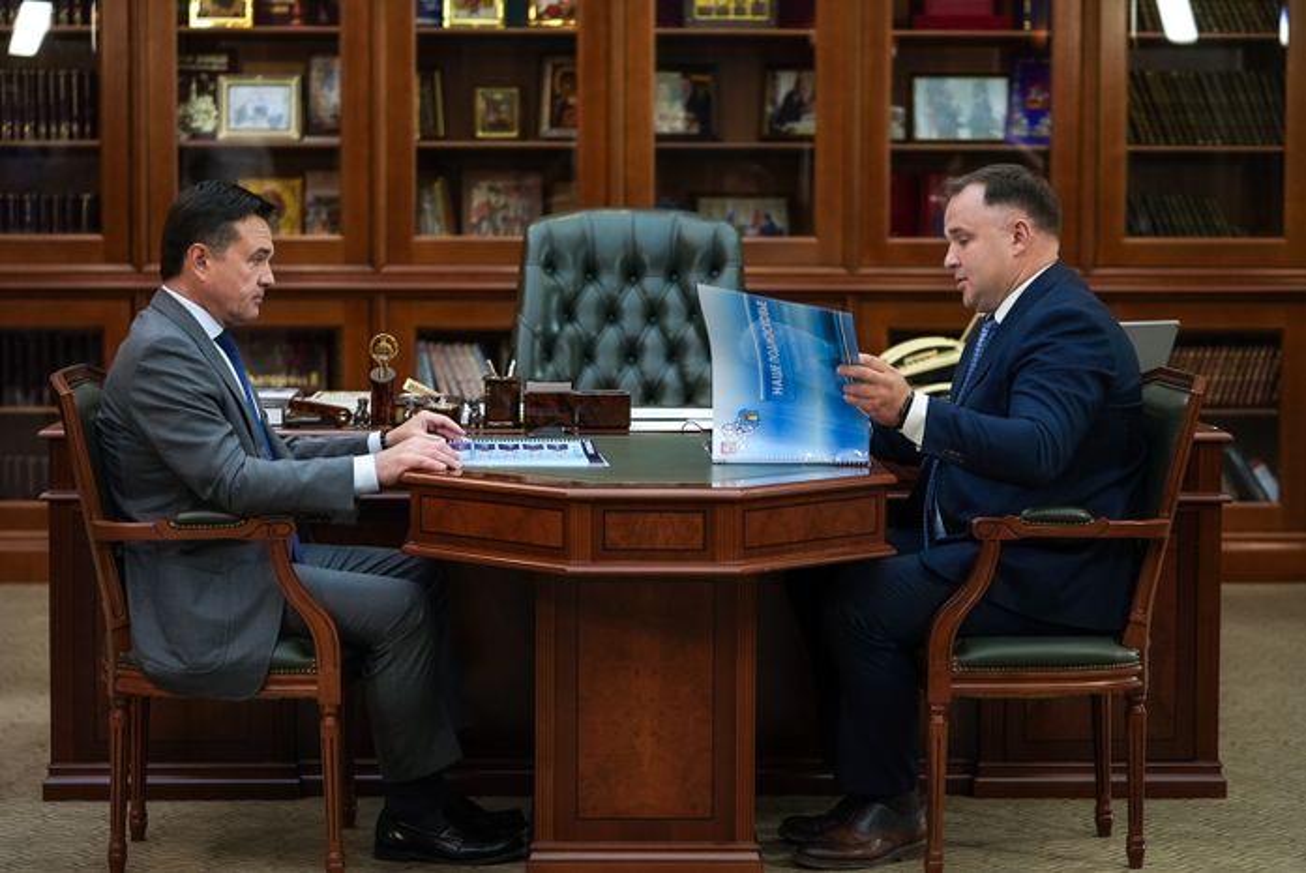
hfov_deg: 24.5
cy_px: 436
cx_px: 653
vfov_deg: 16.5
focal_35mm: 83
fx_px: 3013
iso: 1000
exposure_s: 1/160
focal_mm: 83
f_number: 2.8
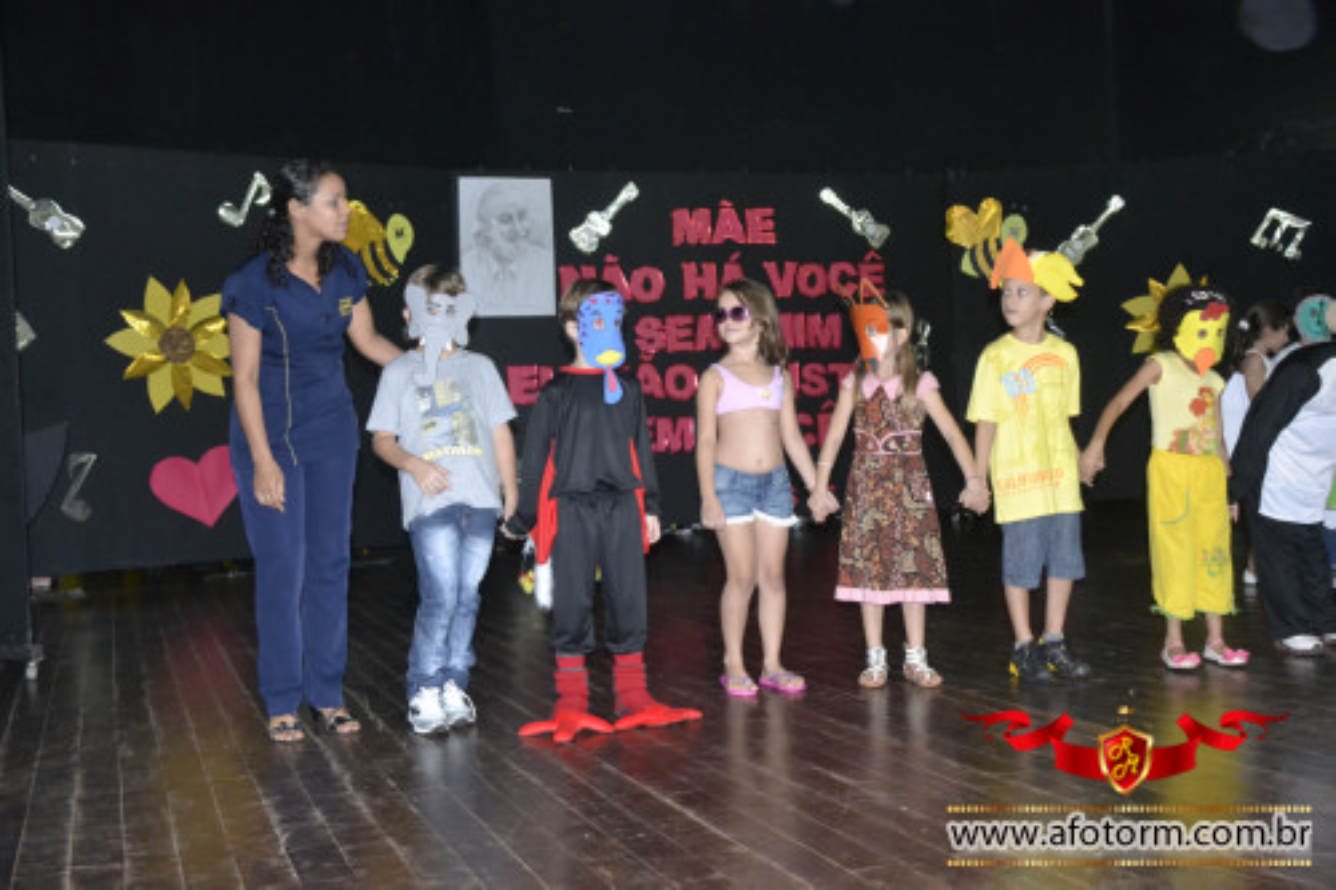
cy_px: 445
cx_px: 668
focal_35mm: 39
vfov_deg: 34.2
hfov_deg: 49.6
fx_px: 1447
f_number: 3.8
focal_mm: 26
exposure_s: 1/60
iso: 3200
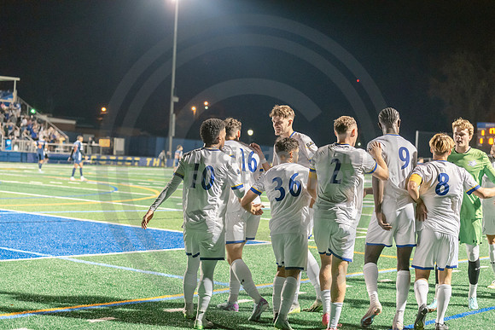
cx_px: 248
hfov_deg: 28.8
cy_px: 165
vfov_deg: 19.5
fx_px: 963
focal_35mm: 70
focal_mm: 70
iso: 2500
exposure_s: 1/250
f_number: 3
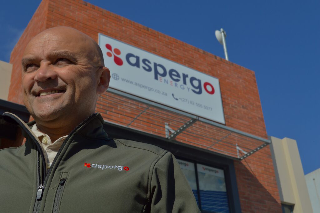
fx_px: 453
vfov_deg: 26.4
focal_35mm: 51
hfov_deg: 38.9
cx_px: 160
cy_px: 106
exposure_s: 1/320
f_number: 8
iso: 100
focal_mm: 34
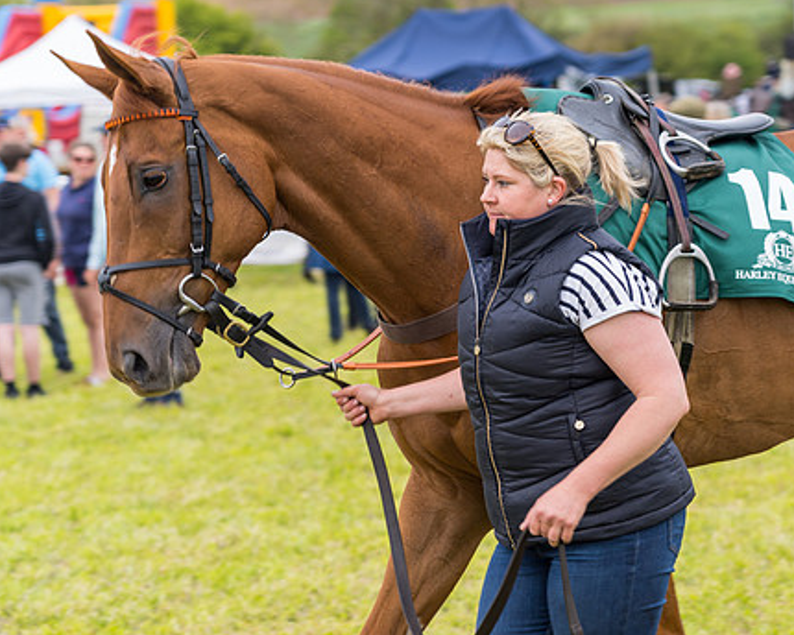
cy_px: 245
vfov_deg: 10.9
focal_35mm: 141
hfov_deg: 13.6
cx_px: 561
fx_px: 3313
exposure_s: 1/160
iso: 50
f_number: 4
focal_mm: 94
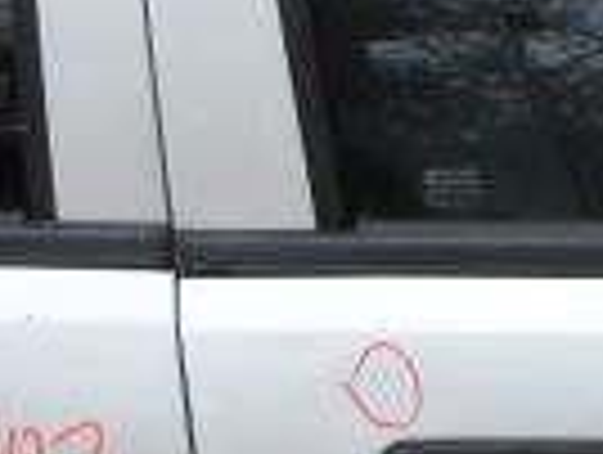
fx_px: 2600
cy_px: 369
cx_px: 927
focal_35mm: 149
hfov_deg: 12.5
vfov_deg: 10.0
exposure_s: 1/125
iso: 80
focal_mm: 4.5
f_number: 2.5
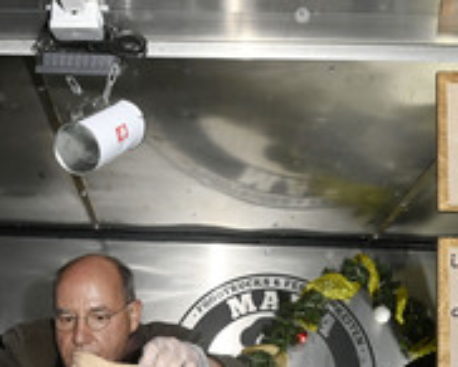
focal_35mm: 65
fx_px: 882
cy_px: 372
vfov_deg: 22.6
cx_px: 99
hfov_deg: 28.6
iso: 1600
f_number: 8
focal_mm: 28
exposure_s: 1/100
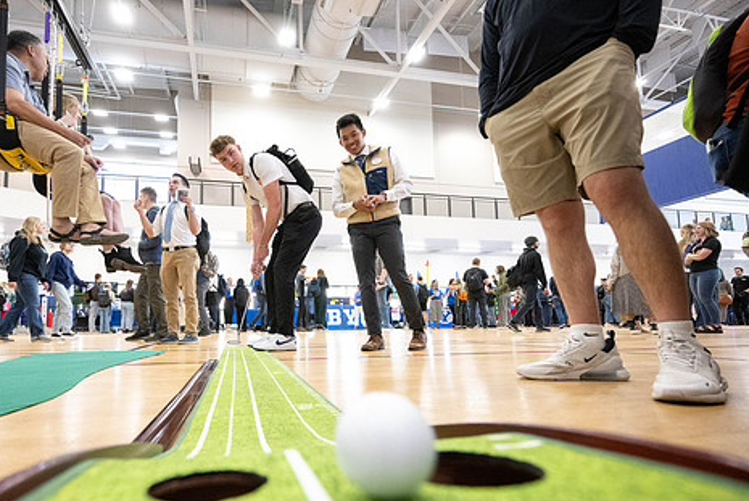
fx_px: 375
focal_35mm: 18
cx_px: 301
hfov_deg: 88.9
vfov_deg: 66.9
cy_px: 299
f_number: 4
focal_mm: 14
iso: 5000
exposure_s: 1/320
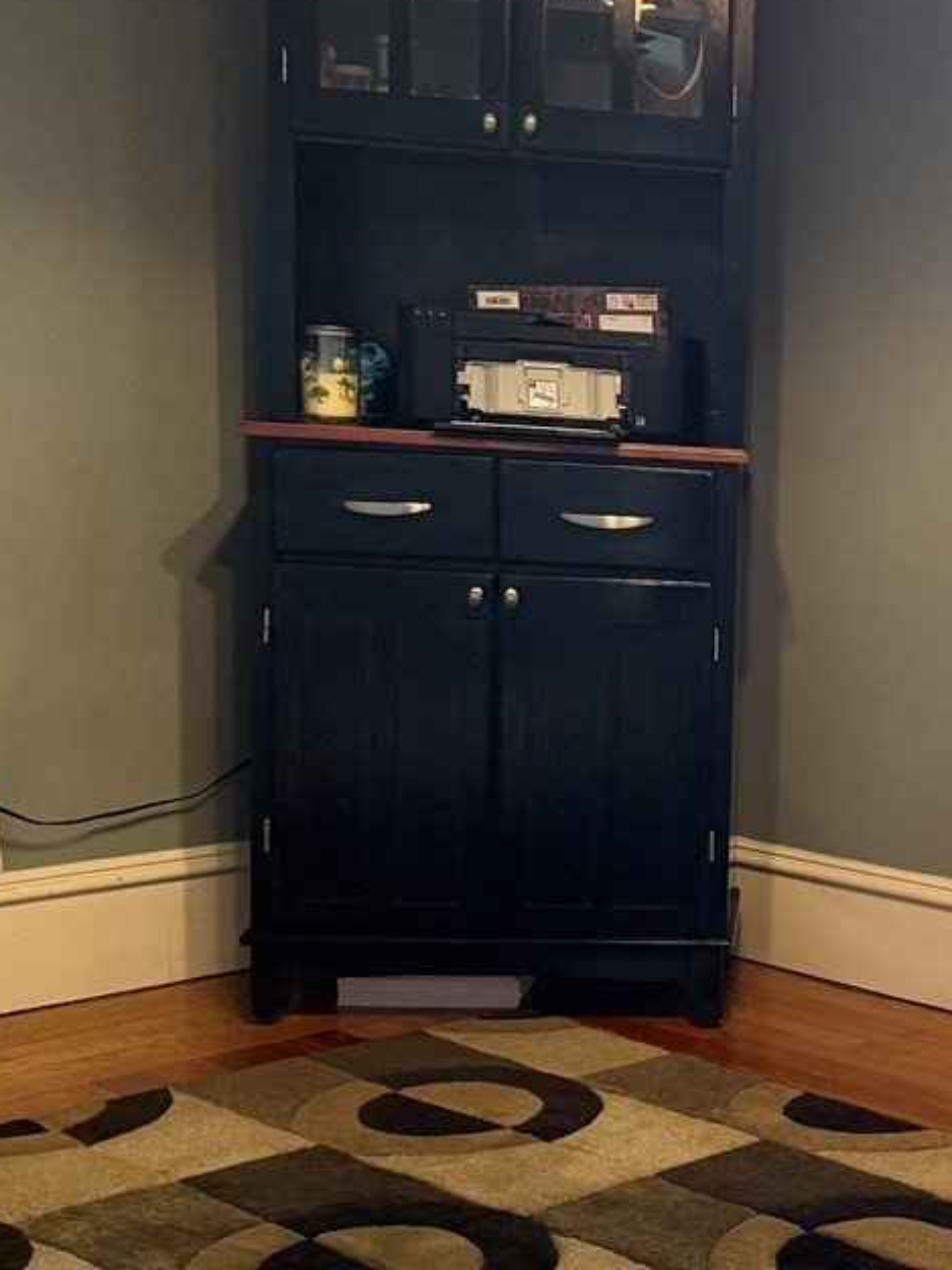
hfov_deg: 23.0
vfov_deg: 32.6
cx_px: 1116
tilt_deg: -7.7
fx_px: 2163
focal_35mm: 59
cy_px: 782
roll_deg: -3.6
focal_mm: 6.76
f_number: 1.78
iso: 250
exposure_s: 1/60
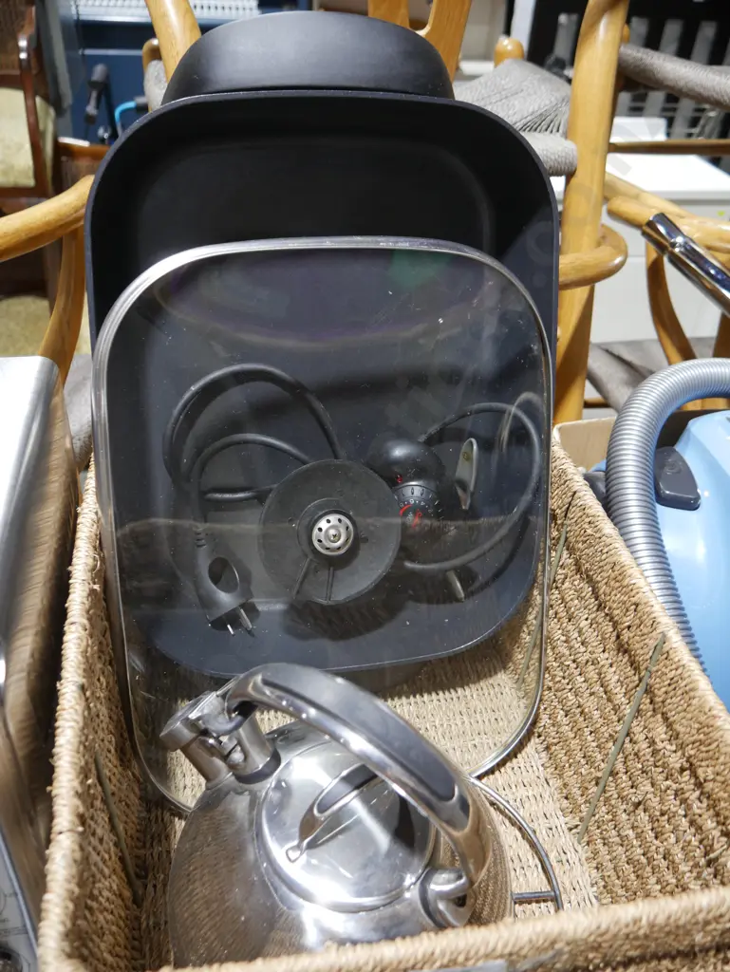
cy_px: 486
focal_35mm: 28
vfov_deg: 63.4
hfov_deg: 49.8
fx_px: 787
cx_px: 365
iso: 400
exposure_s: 1/60
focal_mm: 14
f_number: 3.5
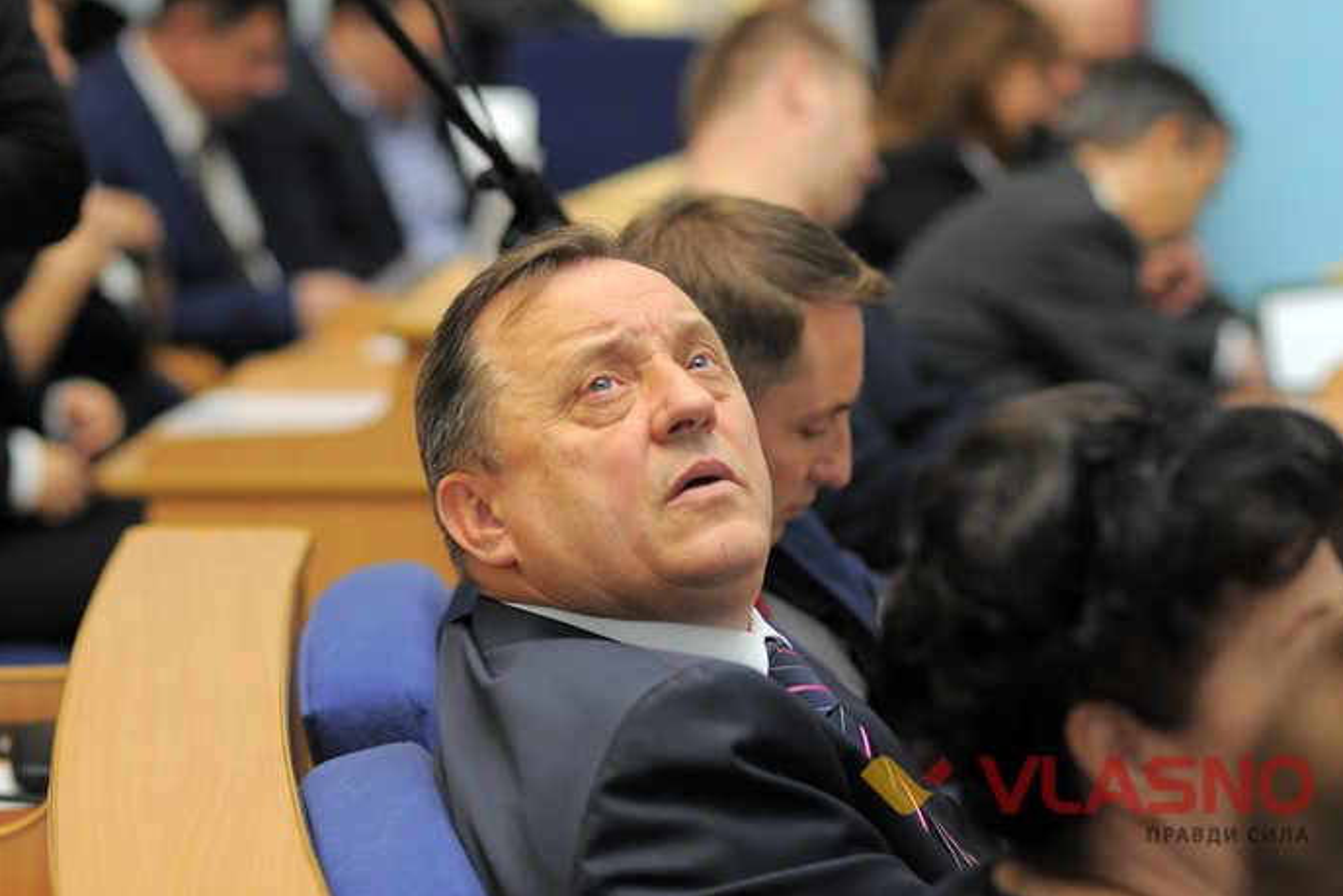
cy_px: 449
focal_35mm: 130
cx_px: 679
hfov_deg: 15.8
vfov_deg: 10.6
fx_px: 4832
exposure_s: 1/100
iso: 320
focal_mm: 85
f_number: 2.8
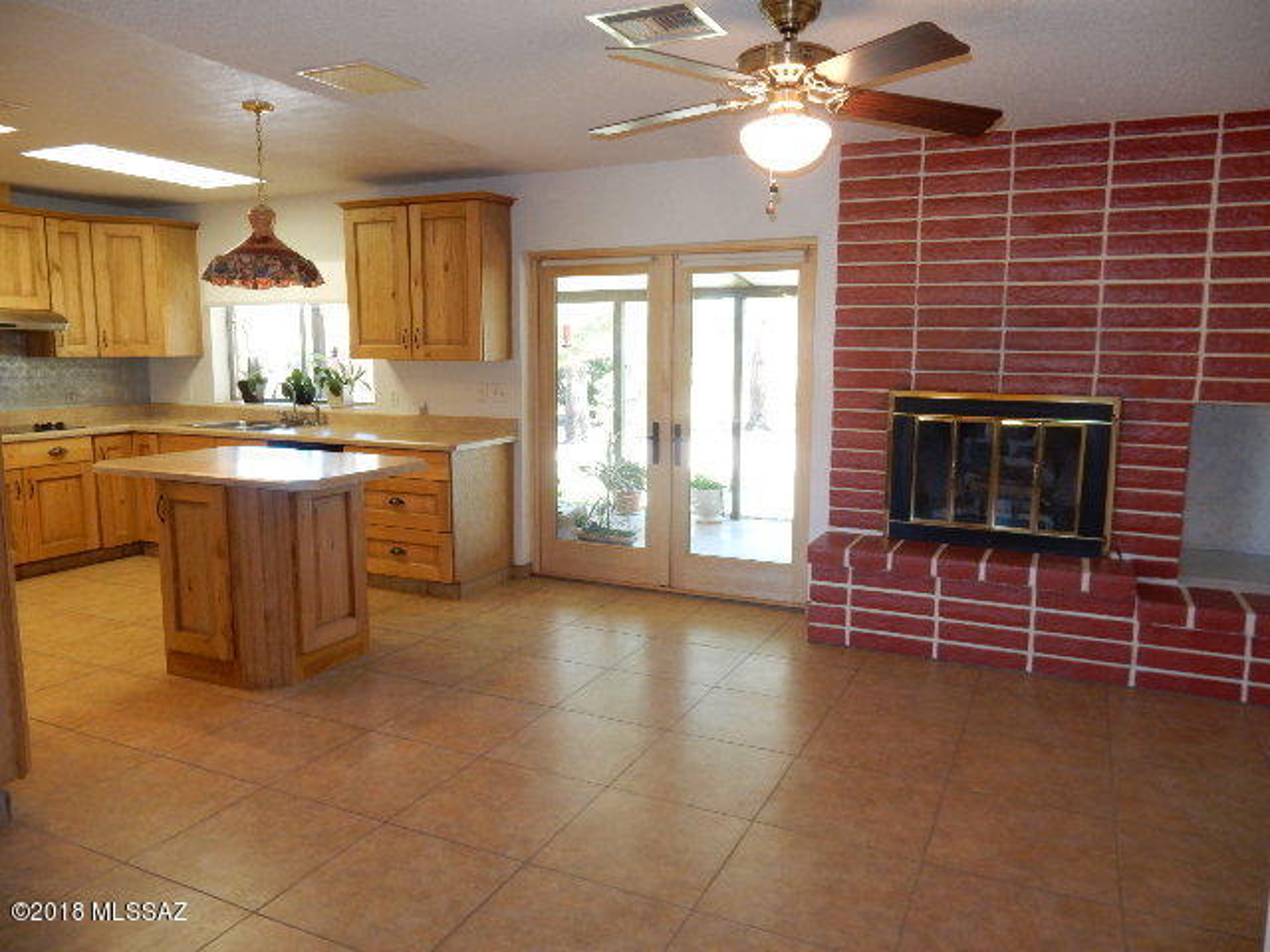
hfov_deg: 69.4
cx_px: 635
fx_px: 917
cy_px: 476
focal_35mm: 25
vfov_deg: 54.9
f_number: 3.7
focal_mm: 4.5
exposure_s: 1/30
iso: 200
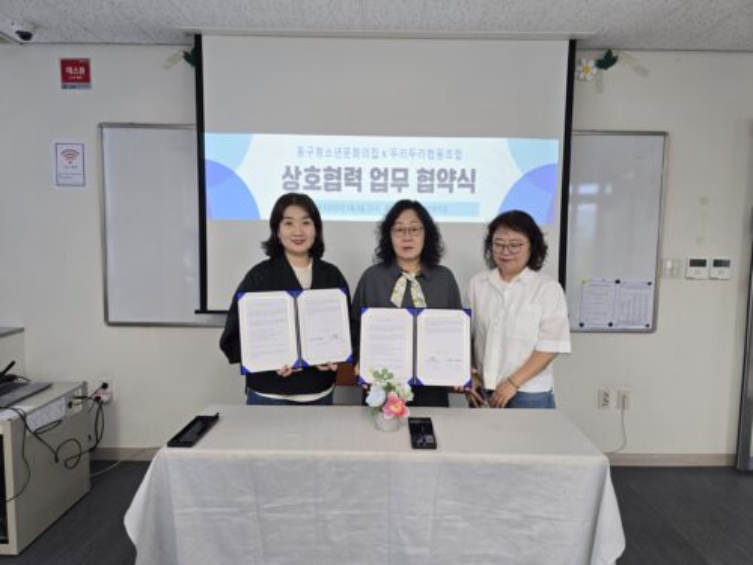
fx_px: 500
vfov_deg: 58.9
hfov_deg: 73.9
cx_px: 376
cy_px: 282
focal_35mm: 23
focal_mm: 6.3
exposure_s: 1/120
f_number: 1.7
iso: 100
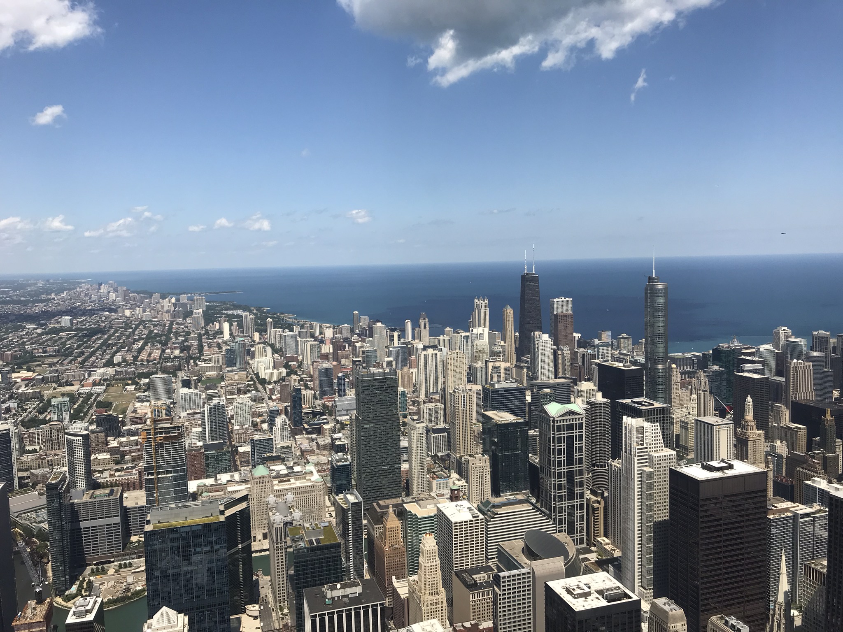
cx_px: 422
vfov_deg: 49.7
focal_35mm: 28
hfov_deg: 63.4
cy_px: 316
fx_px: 682
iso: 20
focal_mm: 3.99
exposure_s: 1/1681
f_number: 1.8
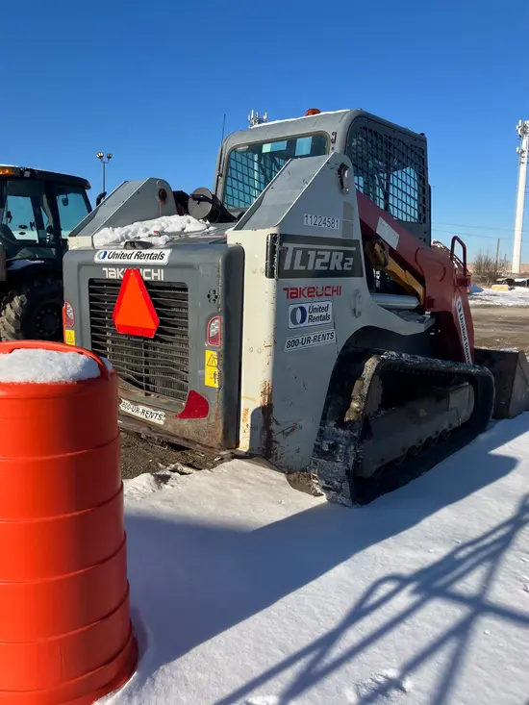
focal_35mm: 28
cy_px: 352
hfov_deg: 49.8
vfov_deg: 63.4
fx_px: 570
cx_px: 264
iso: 32
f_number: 1.8
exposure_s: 1/2208
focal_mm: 3.99
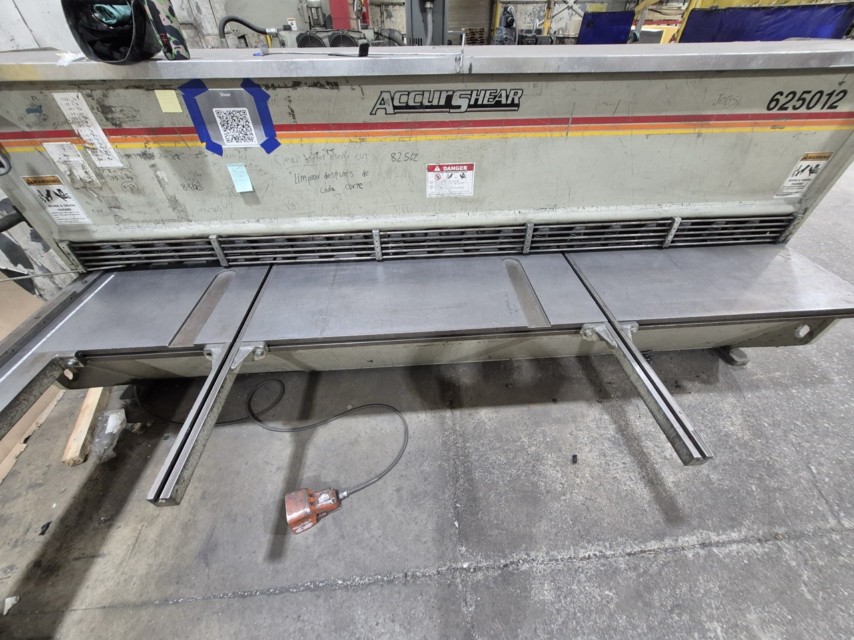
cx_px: 427
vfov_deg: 89.9
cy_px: 320
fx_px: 321
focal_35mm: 13
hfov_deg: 106.2
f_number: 2.2
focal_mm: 1.74
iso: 320
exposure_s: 1/60
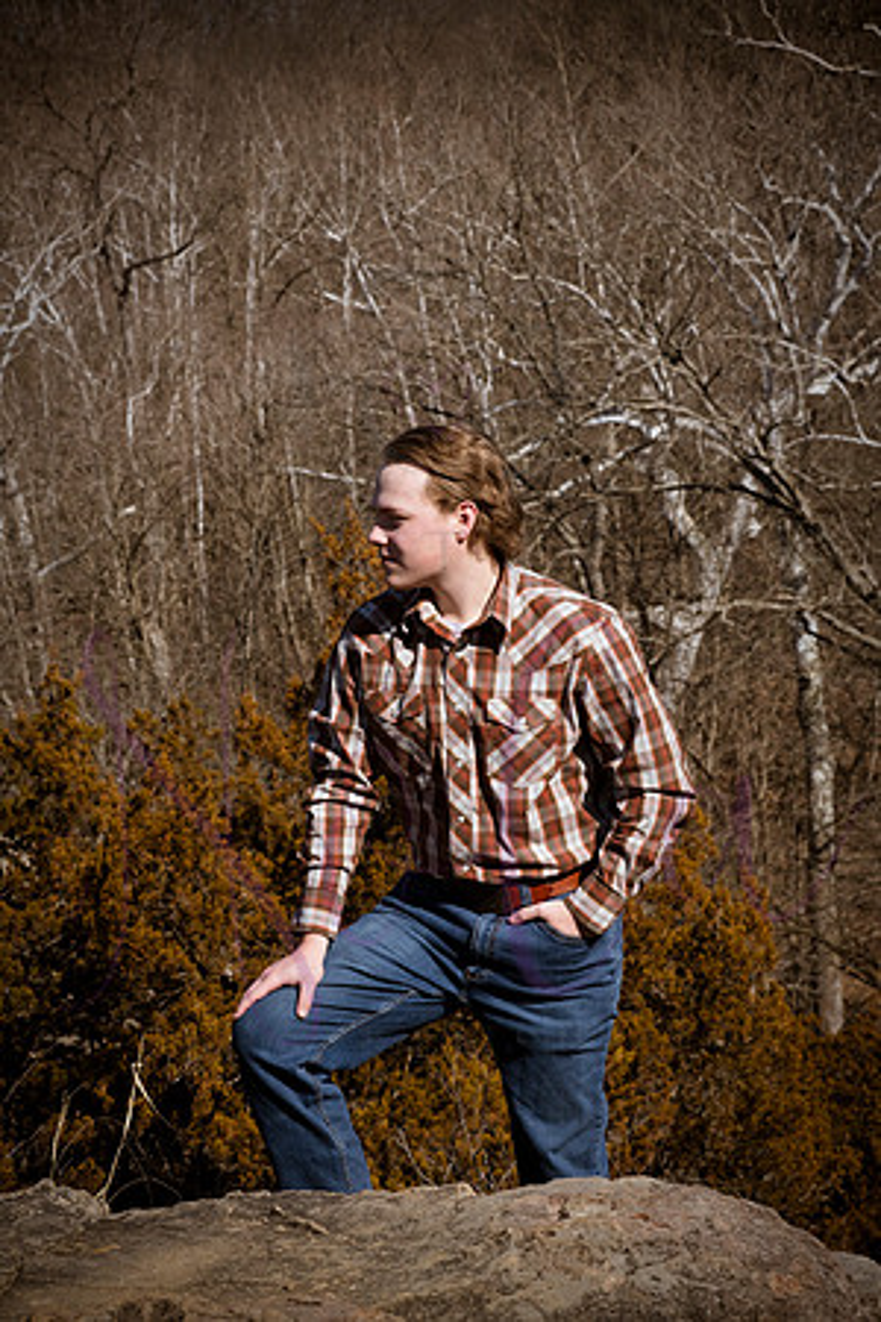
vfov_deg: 19.5
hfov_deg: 13.0
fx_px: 3854
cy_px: 661
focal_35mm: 105
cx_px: 440
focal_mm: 105
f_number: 16
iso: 800
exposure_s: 1/1000
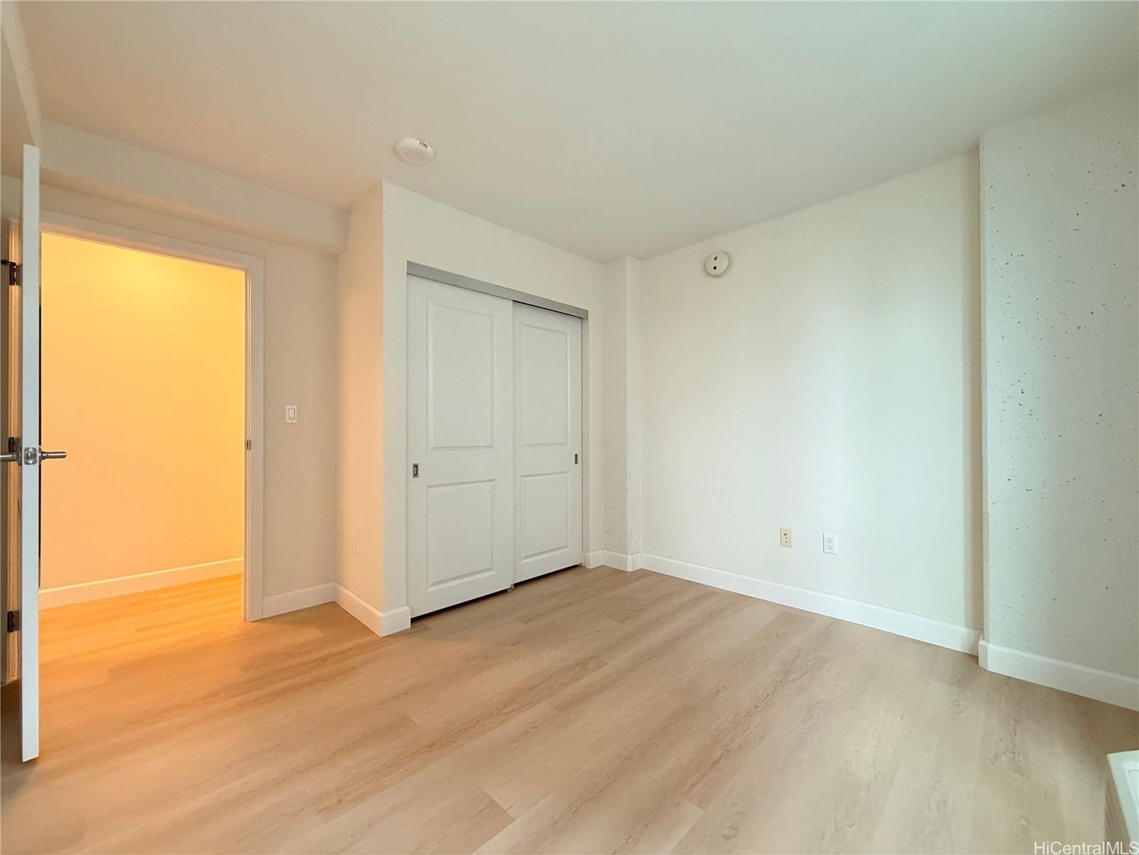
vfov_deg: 85.7
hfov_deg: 102.1
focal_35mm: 14
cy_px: 428
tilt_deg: +0.3
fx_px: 461
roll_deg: -0.1
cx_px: 570
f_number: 2.2
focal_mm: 2.22
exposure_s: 1/60
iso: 320
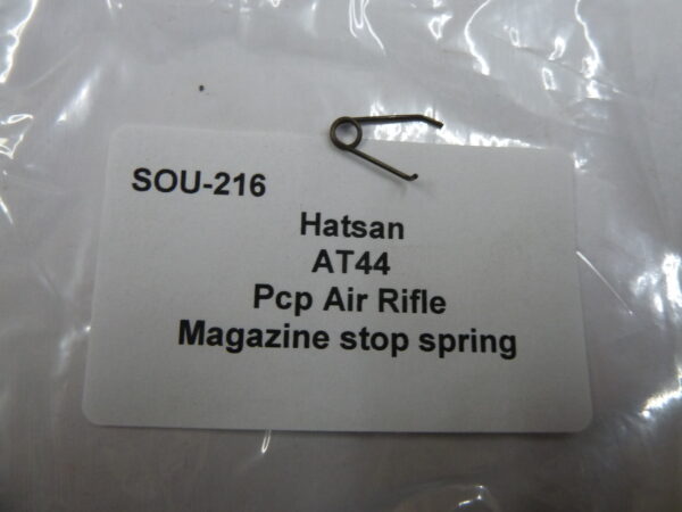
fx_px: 493
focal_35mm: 25
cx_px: 341
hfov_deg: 69.4
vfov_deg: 54.9
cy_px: 256
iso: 200
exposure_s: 1/30
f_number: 3.3
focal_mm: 4.1
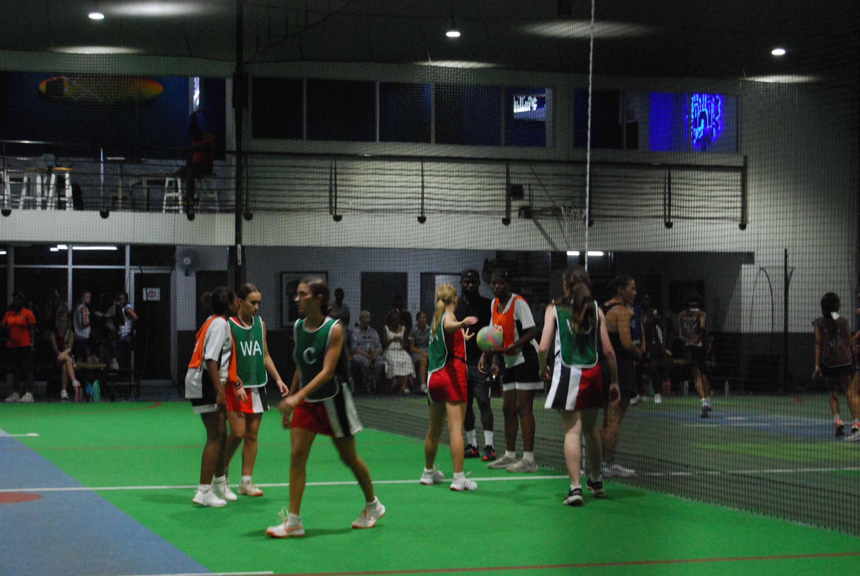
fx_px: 1973
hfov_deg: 24.6
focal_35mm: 82
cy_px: 288
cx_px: 430
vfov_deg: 16.6
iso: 1600
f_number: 5.6
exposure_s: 1/60
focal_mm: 55
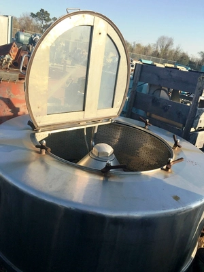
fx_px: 228
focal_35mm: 29
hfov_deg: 48.2
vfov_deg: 61.7
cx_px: 102
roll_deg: -10.3
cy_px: 136
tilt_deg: -17.4
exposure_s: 1/1183
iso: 25
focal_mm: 4.15
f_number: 2.2
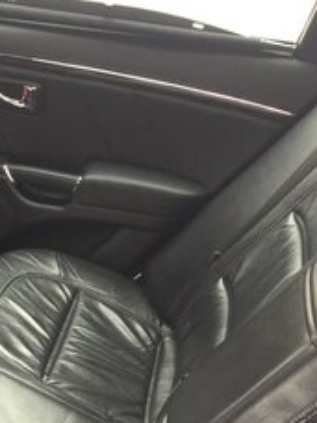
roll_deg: -7.0
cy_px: 447
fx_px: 769
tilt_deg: -38.5
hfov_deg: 22.1
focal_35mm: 63
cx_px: -26
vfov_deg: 28.4
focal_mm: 4.15
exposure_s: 1/50
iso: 40
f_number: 2.2
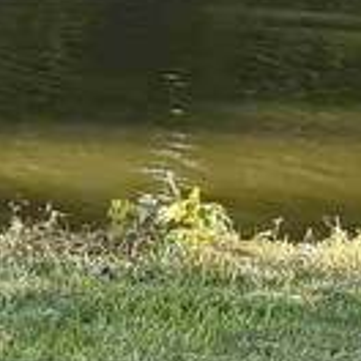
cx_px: -356
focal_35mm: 205
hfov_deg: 8.1
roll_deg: -2.2
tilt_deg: +0.6
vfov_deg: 8.2
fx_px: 2419
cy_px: -325
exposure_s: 1/878
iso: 100
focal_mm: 6.76
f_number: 1.78
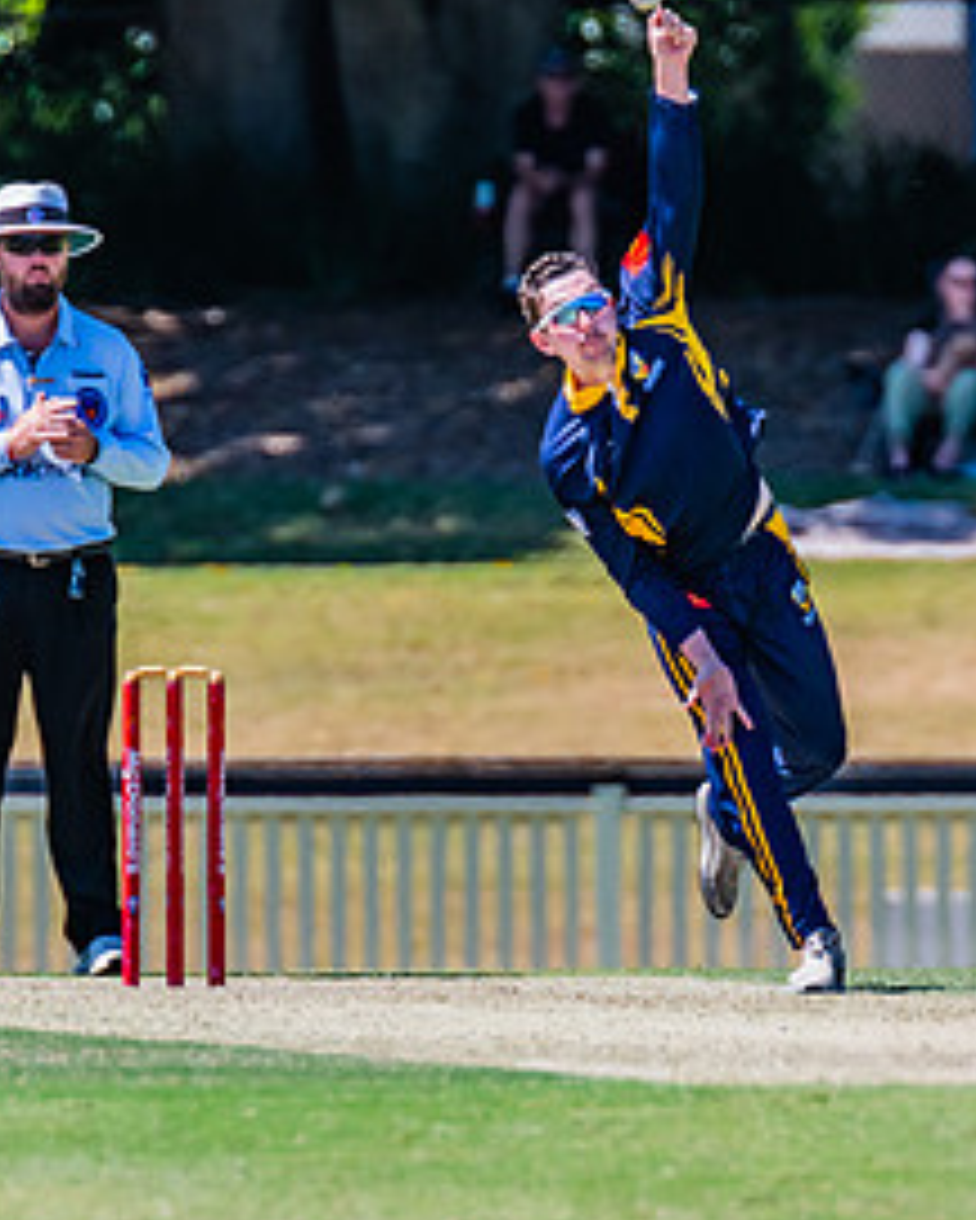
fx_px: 46227
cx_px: 532
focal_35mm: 1281
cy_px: 716
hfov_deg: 1.2
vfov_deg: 1.5
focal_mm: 600
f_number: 7.1
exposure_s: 1/2000
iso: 640
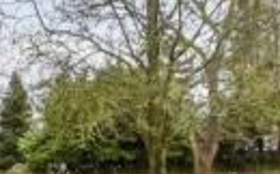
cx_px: -72
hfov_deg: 24.0
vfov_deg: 16.8
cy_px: 121
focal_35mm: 77
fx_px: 587
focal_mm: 10
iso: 160
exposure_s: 1/4
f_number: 8
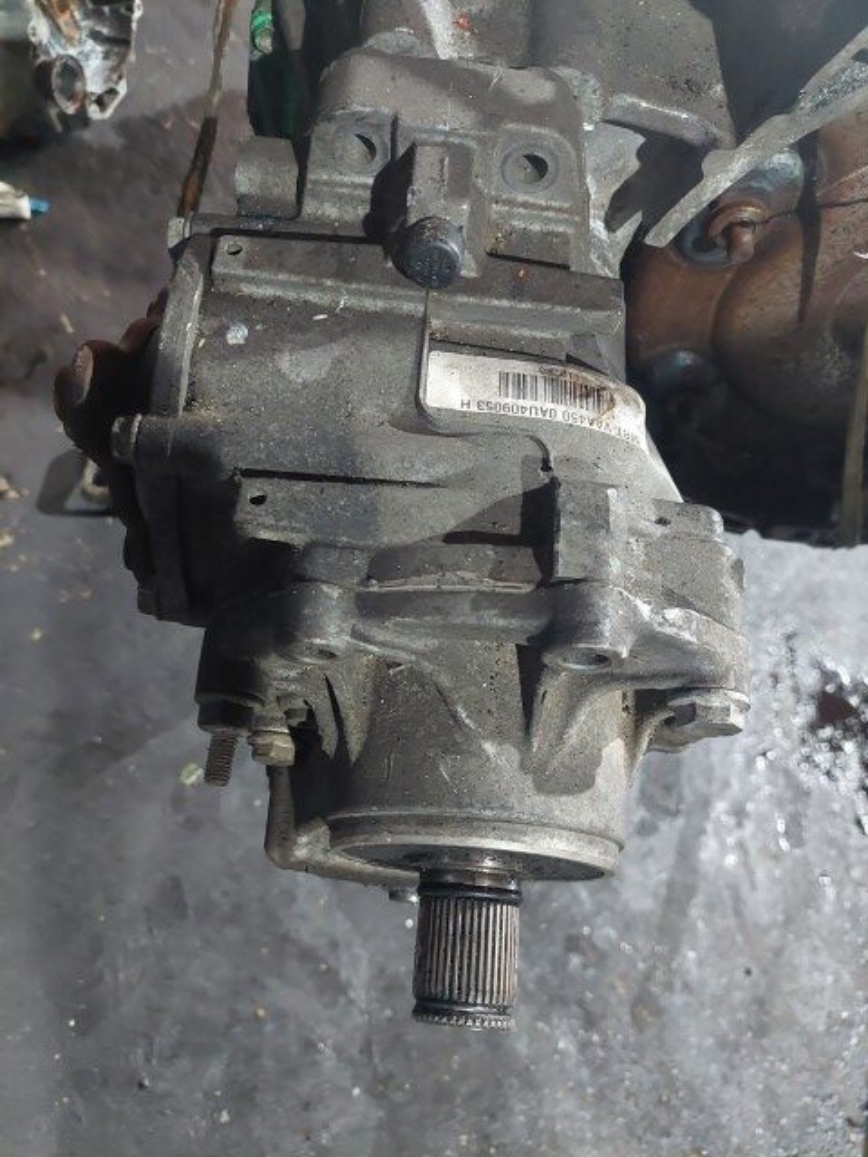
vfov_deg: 69.4
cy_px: 578
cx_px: 434
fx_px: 836
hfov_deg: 54.9
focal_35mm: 25
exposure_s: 1/25
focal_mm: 5.23
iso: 800
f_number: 1.8
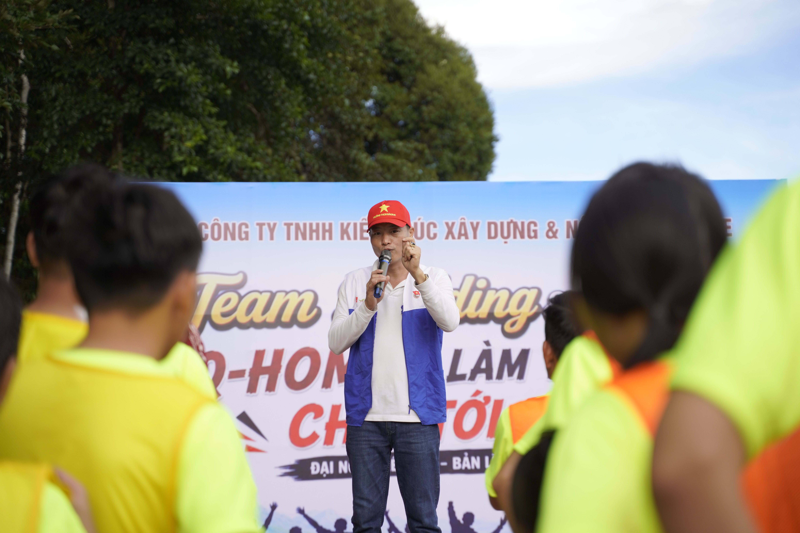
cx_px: 400
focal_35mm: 75
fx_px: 1667
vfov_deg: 18.2
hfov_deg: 27.0
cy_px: 266
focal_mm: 75
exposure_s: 1/1250
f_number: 3.2
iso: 320
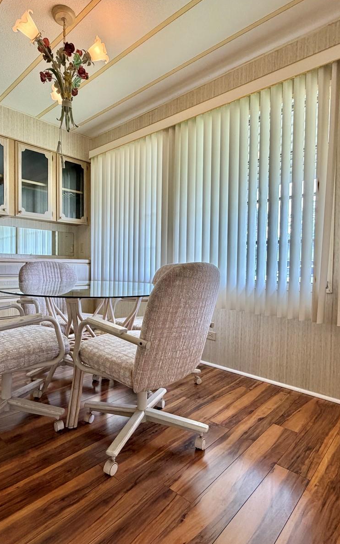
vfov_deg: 85.1
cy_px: 272
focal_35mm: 20
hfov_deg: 59.5
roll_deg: -0.8
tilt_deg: -1.7
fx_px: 296
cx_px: 150
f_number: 2.2
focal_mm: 2.22
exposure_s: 1/120
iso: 200
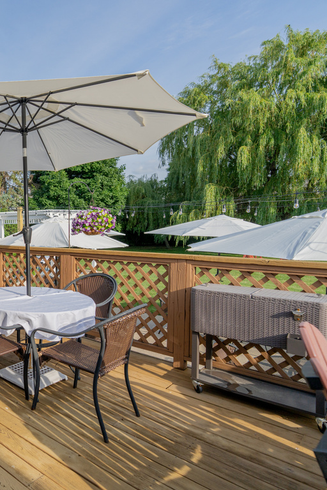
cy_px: 240
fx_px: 341
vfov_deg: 71.5
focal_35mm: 25
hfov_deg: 40.4
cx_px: -41
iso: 100
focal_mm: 16
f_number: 3.2
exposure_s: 1/2500
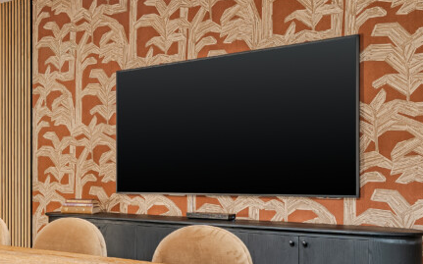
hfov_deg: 40.2
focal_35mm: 46
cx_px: 41
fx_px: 530
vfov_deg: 27.6
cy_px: 194
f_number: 5
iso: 200
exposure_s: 1/5
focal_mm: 18
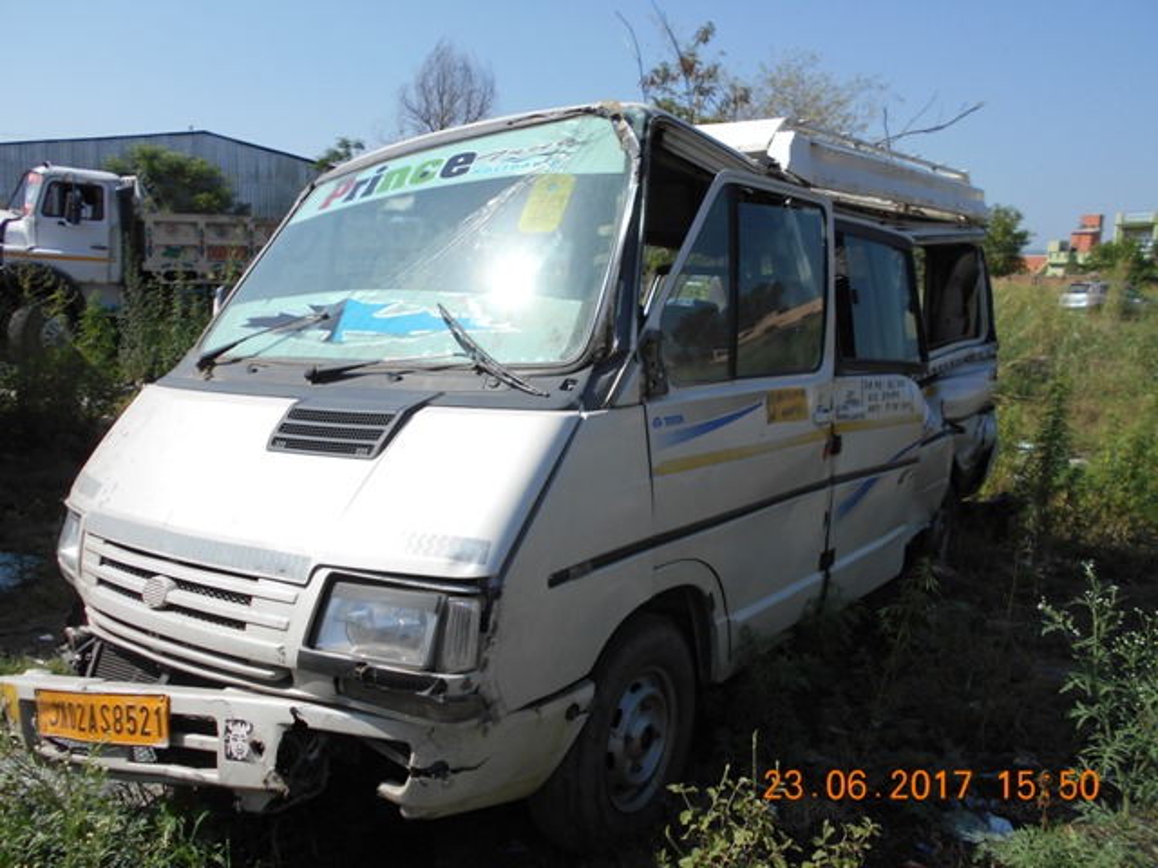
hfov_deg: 67.3
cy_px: 434
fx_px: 870
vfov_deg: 53.1
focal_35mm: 26
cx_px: 579
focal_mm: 4.6
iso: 80
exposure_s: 1/1000
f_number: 3.2
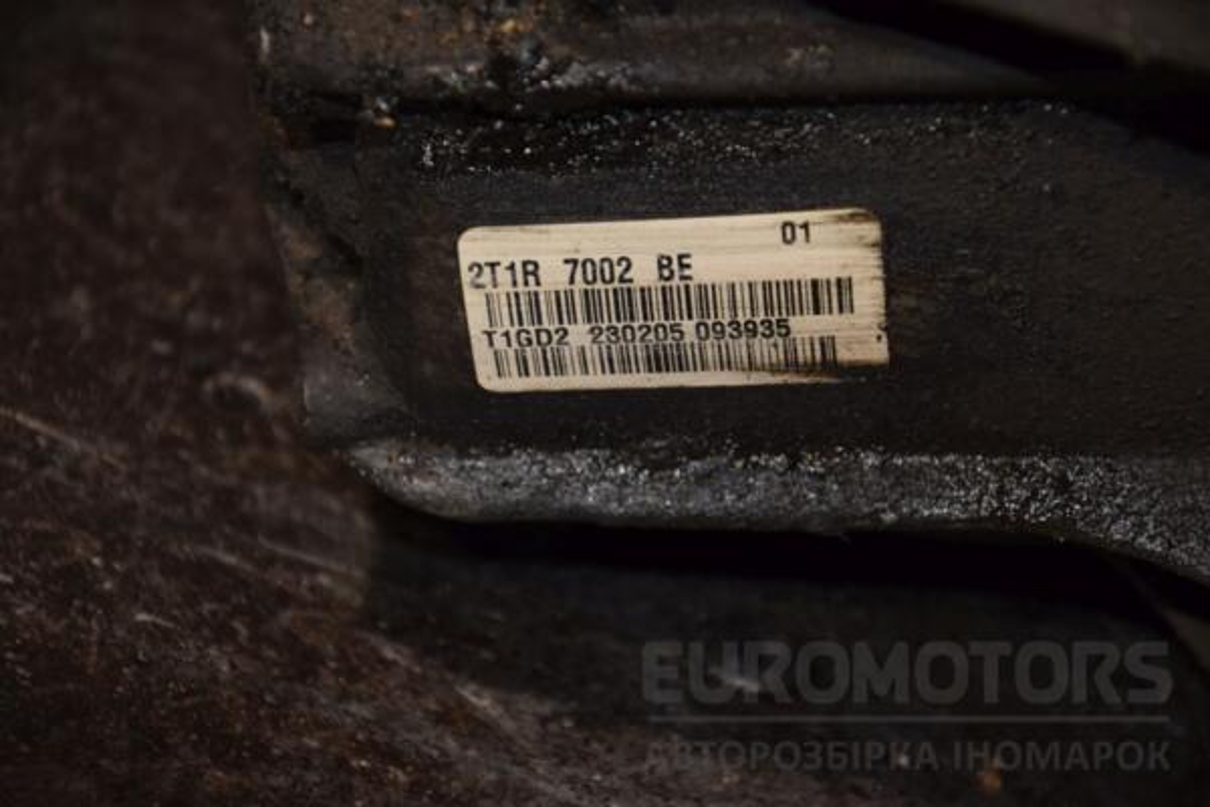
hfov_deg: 13.0
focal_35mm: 158
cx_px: 605
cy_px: 404
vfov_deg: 8.7
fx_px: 5293
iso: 800
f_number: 5.6
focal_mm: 105
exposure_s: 1/60
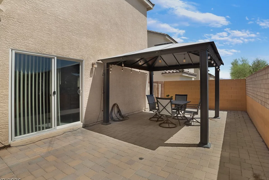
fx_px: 127
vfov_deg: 70.5
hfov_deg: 93.3
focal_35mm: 17
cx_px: 136
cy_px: 89
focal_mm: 16
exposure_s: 1/640
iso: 500
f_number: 10
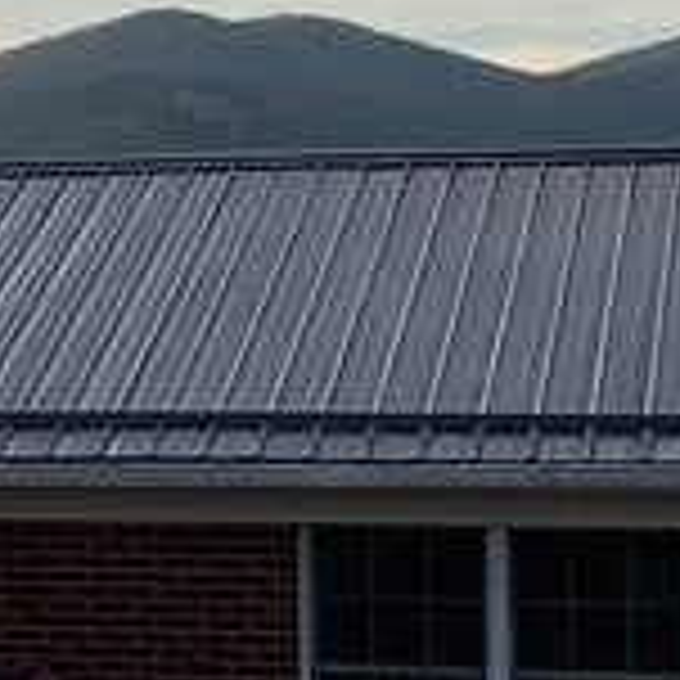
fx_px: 3867
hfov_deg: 9.6
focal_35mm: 174
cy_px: 306
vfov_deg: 10.0
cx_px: -527
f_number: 1.8
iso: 20
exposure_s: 1/2667
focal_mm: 3
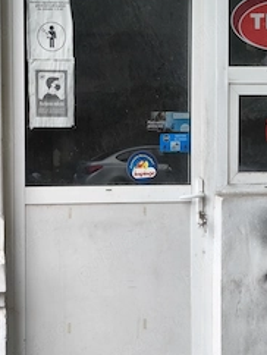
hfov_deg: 19.3
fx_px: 780
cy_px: 157
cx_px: 72
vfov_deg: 25.6
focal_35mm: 76
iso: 64
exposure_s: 1/100
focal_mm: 6.18
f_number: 1.65
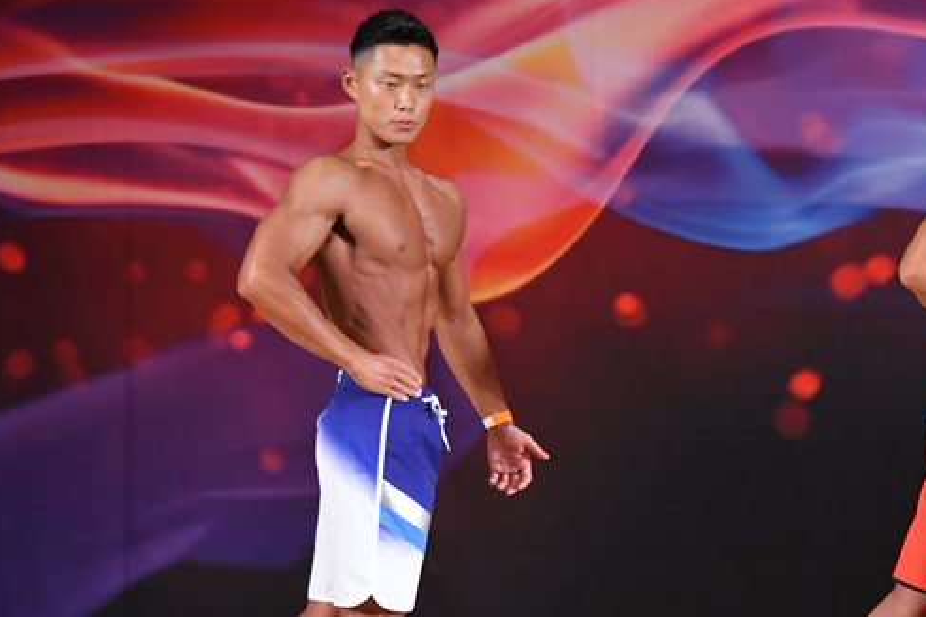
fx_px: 9745
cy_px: 413
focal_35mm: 379
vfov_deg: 3.6
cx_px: 687
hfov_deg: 5.4
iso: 4500
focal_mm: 160
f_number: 5.6
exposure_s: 1/400
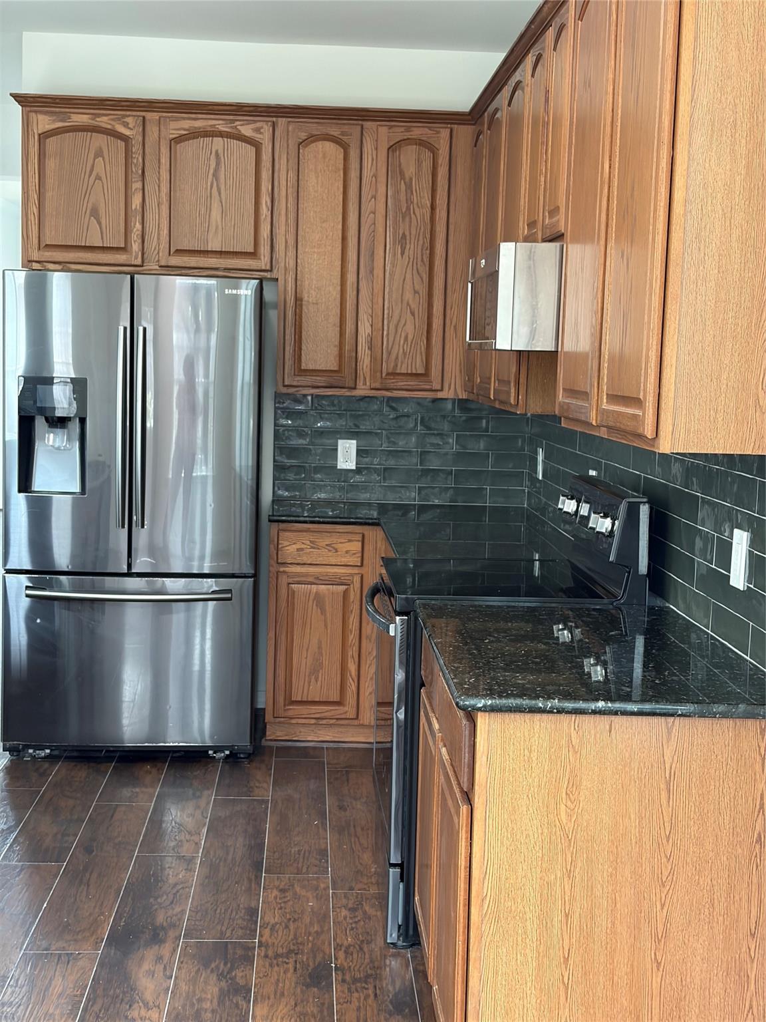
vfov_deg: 36.8
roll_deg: -2.6
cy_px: 511
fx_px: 1534
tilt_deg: -5.1
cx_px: 383
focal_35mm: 52
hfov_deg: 28.0
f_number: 1.6
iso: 100
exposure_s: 1/60
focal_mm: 5.96
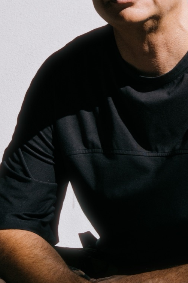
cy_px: 76
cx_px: 154
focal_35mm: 139
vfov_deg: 14.8
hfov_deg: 9.9
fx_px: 1087
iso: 400
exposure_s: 1/400
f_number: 13
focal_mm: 65.3
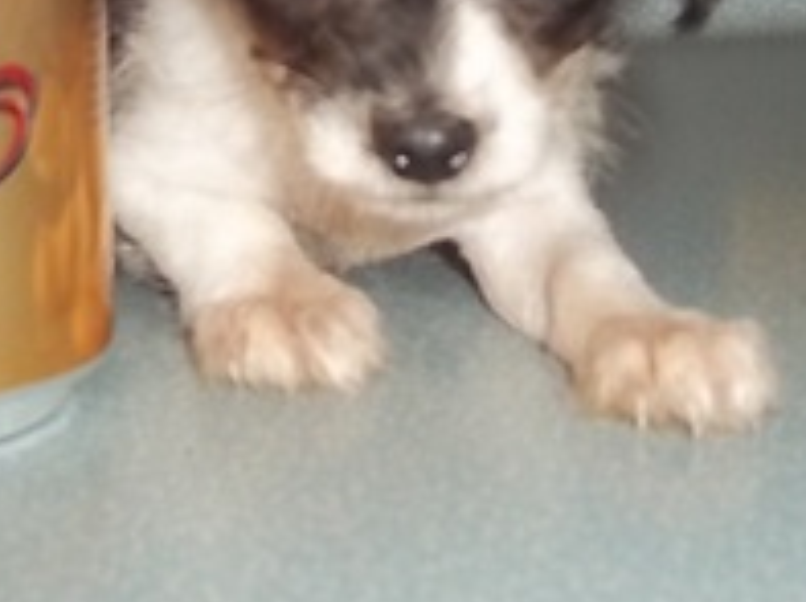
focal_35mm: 87
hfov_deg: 22.5
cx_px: 383
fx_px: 2022
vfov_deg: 16.4
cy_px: -78
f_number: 3.1
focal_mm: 6.5
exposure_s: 1/30
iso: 80
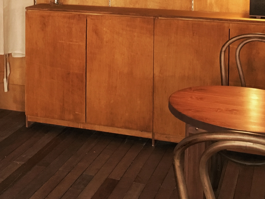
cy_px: -23
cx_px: 49
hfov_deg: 27.5
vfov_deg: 20.3
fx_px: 528
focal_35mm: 69
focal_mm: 4.15
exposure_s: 1/30
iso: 125
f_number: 2.2
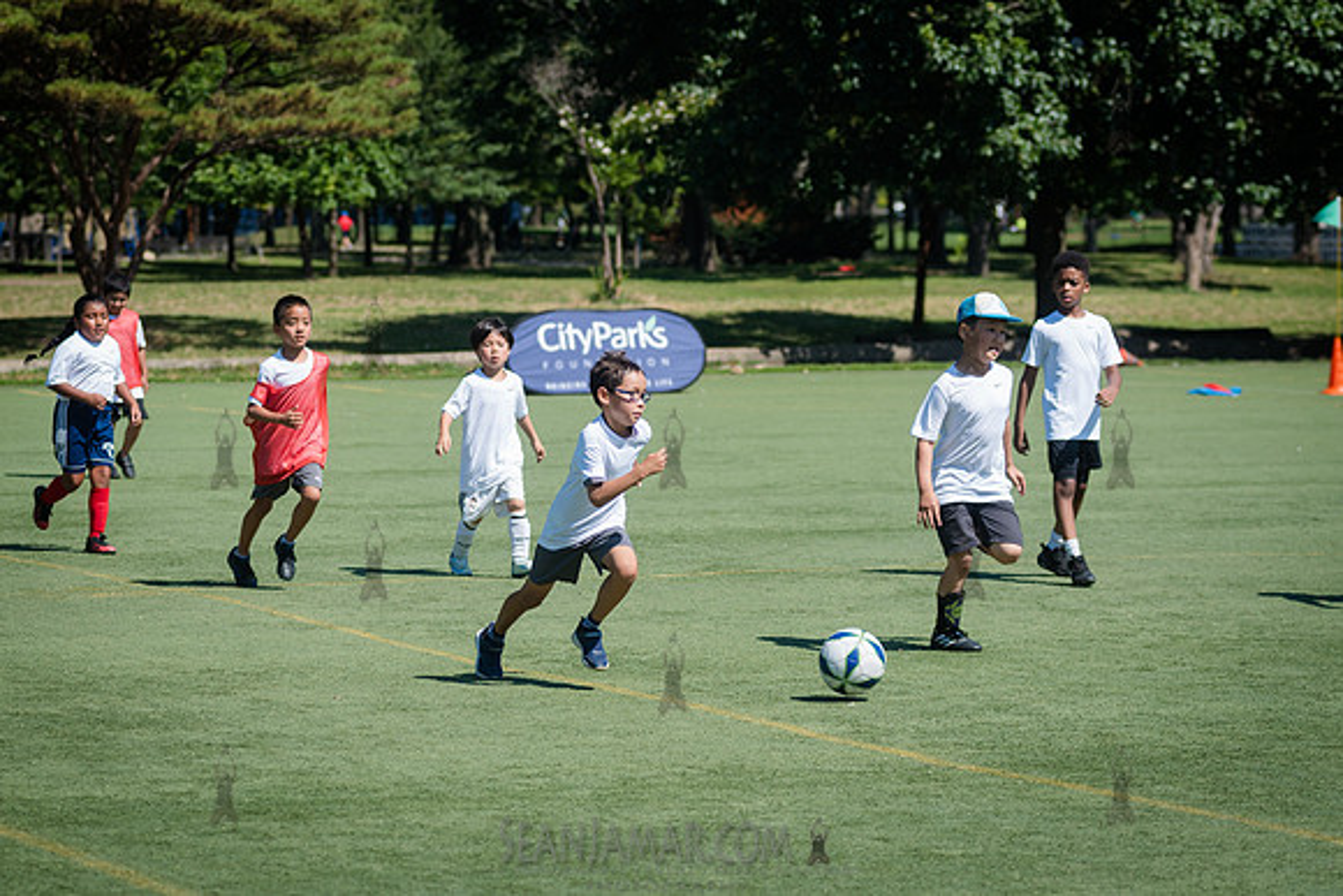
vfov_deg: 10.1
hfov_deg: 15.1
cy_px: 479
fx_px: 5053
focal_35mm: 135
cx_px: 607
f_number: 4
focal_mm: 105
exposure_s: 1/2000
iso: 200
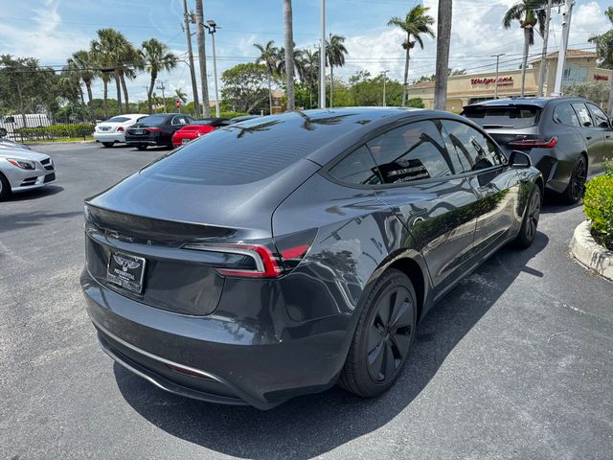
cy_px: 230
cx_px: 306
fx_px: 425
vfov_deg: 56.8
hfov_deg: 71.6
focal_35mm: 24
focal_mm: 6.76
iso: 80
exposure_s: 1/1285
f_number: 1.78
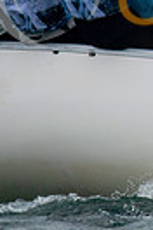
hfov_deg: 0.7
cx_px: 492
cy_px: -11
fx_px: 12864
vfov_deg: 1.0
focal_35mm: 2018
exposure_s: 1/3200
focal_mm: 300
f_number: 4
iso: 250
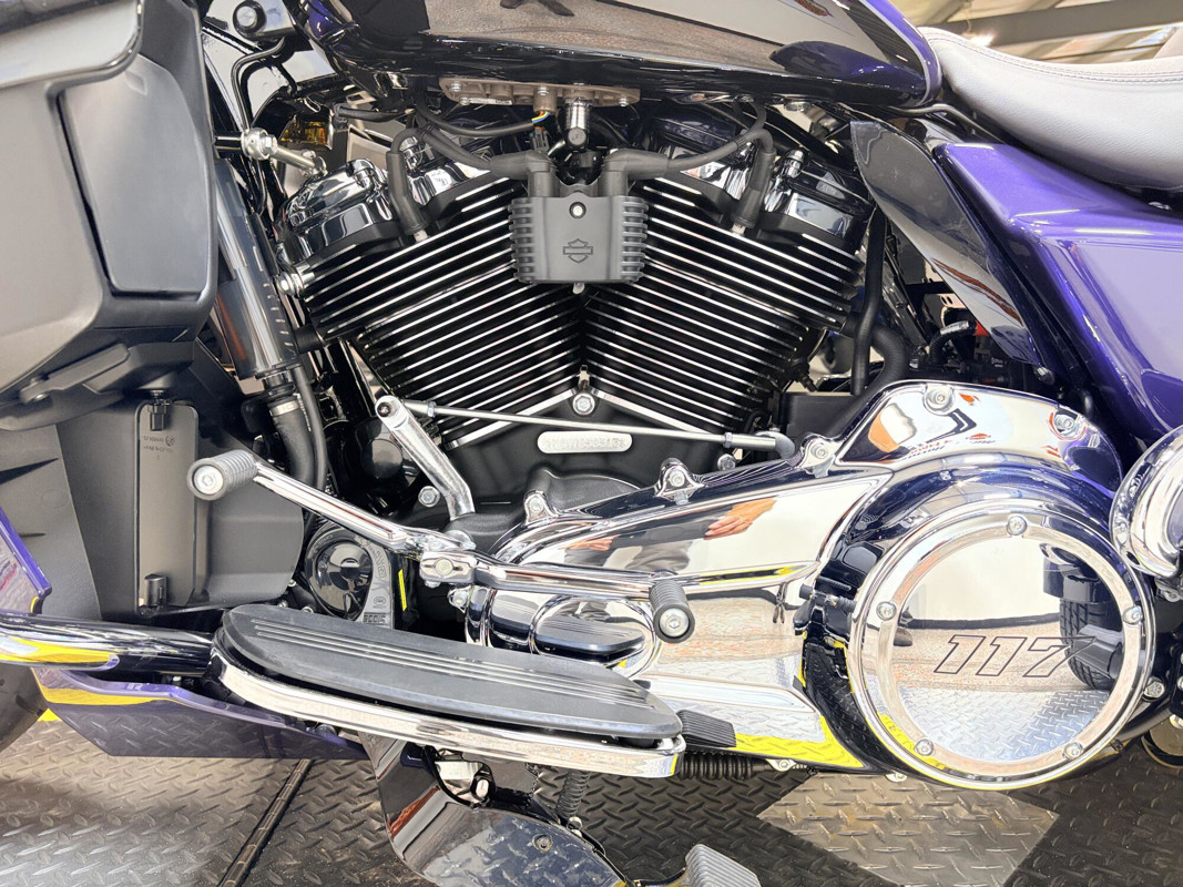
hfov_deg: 67.3
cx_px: 592
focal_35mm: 26
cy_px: 444
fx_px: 888
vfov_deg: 53.1
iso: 100
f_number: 1.6
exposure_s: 1/60
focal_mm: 5.96
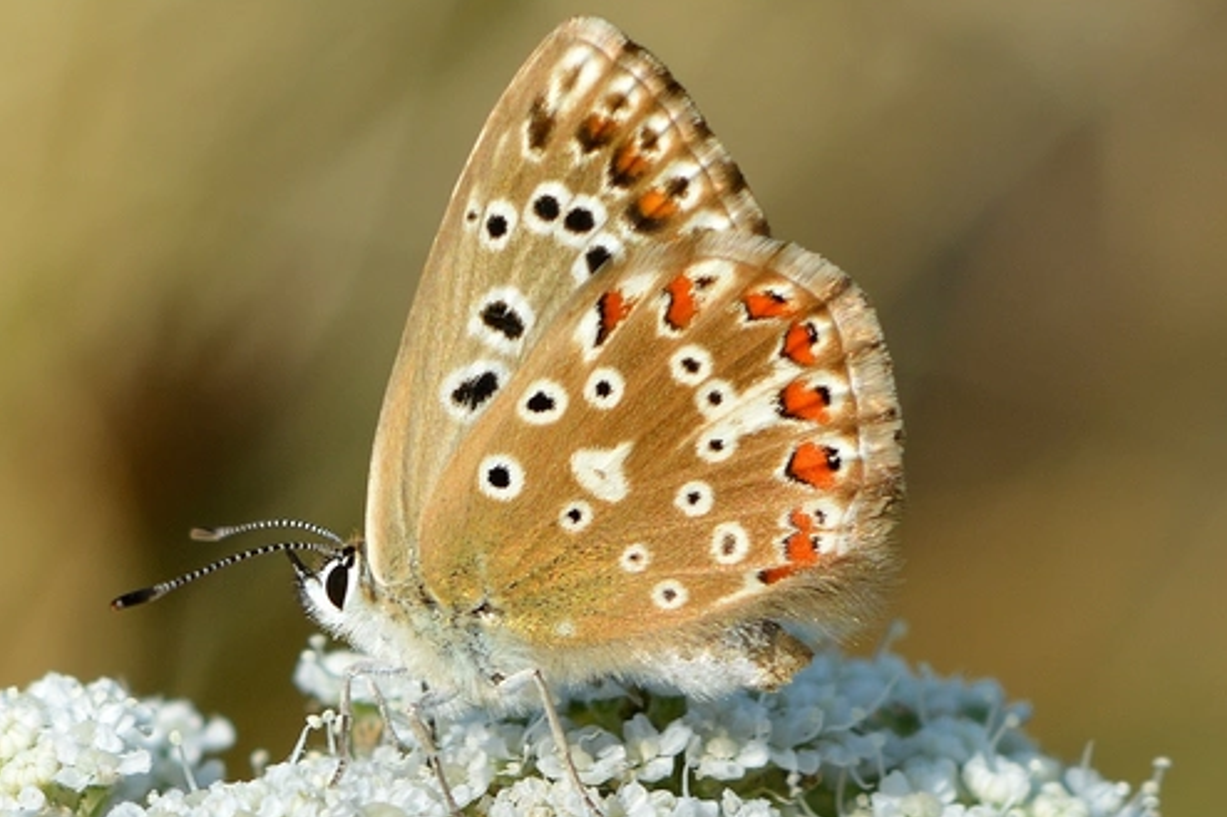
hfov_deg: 15.1
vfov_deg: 10.1
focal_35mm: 136
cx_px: 474
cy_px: 372
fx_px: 4634
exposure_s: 1/250
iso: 100
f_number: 8
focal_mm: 70
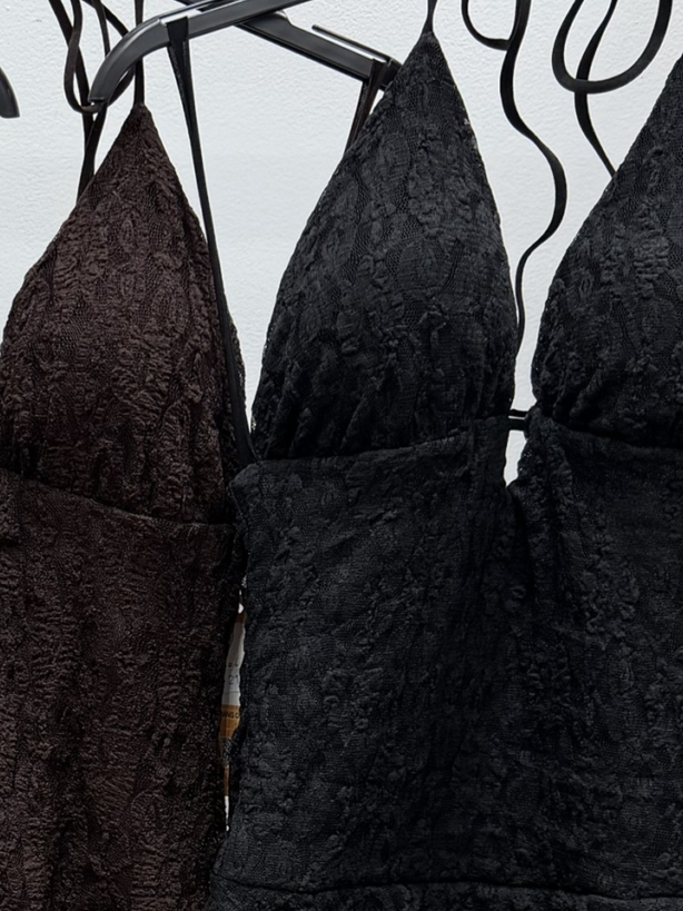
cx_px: -167
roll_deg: +0.3
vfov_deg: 24.9
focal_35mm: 75
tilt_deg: -15.6
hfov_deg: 18.5
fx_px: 1974
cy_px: 889
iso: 100
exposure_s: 1/100
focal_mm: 6.76
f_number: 1.78
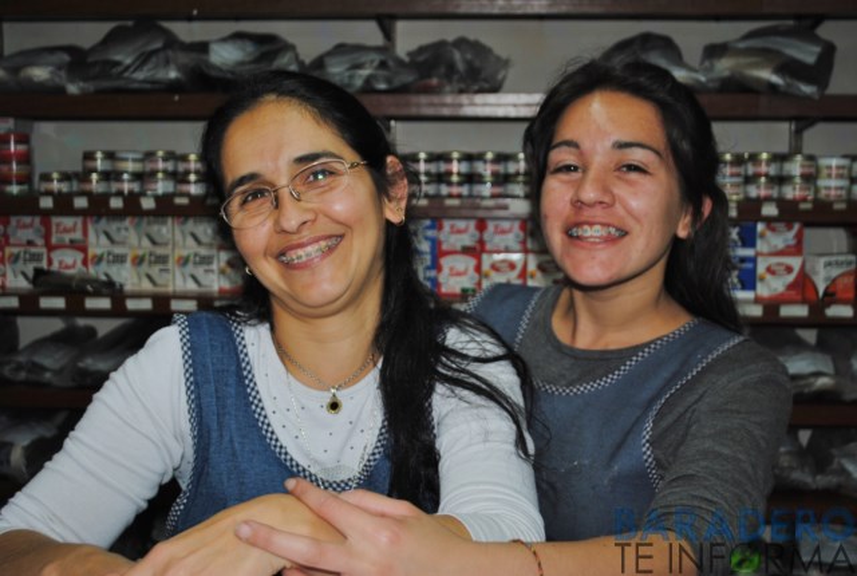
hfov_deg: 41.0
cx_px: 428
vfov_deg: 28.2
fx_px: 1145
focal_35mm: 48
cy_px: 288
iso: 200
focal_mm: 32
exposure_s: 1/60
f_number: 4.8
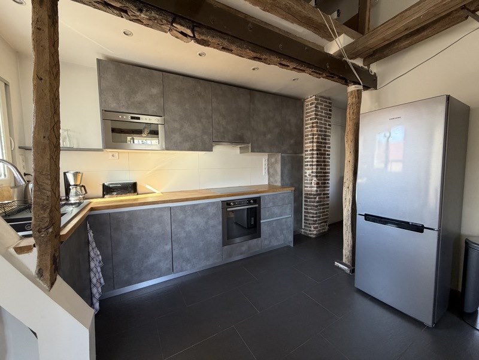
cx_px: 240
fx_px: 194
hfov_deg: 102.1
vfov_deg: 85.7
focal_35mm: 14
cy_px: 180
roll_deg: +0.5
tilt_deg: -4.6
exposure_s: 1/121
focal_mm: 2.22
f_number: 2.2
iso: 250
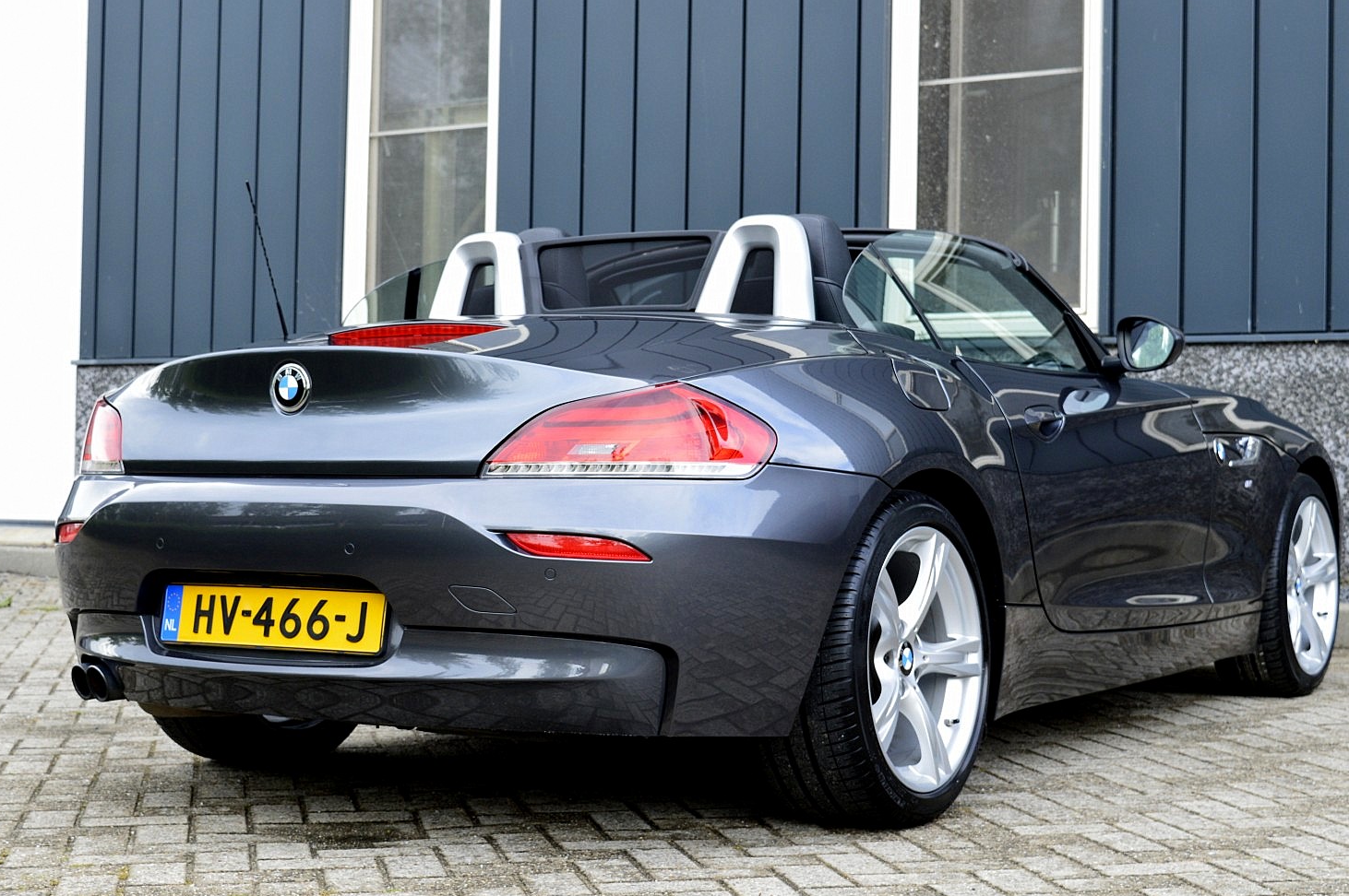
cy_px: 438
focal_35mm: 60
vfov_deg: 22.6
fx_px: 2246
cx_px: 666
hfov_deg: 33.4
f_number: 9
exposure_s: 1/100
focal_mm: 36
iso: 400
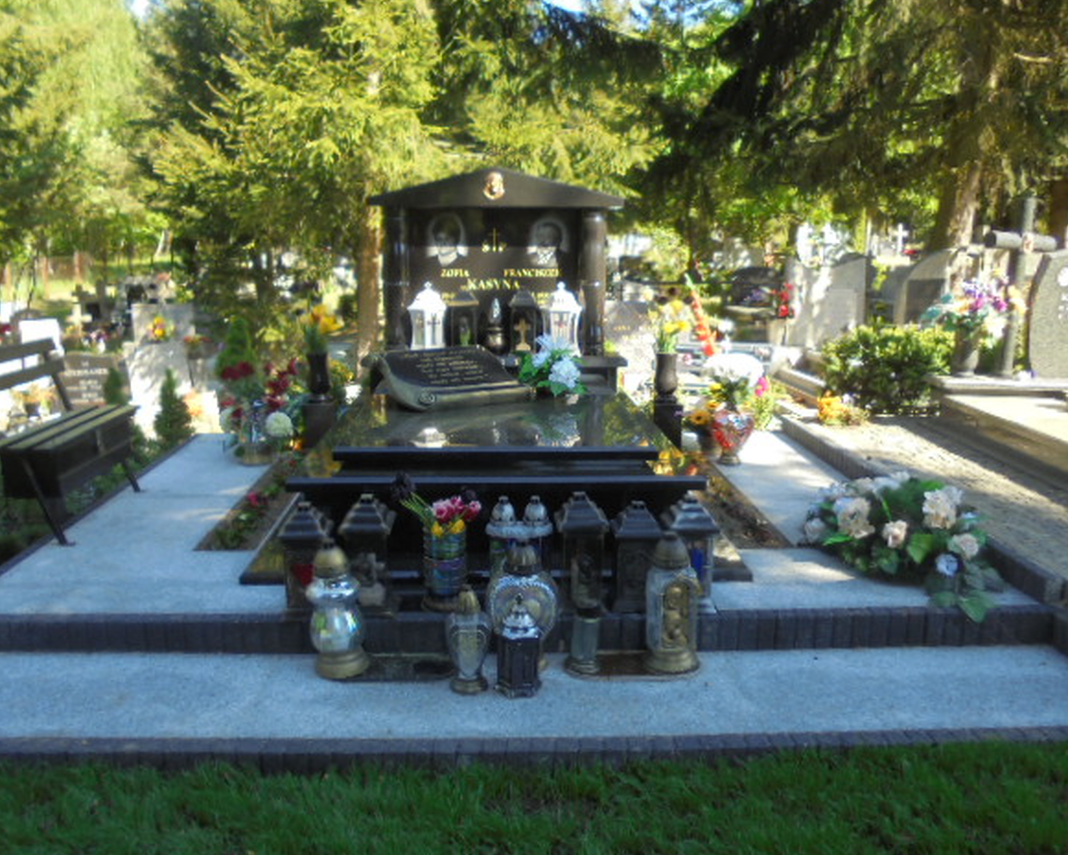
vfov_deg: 51.5
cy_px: 416
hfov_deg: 62.2
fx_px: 885
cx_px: 508
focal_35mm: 28
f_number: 3.5
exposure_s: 1/160
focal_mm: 4.6
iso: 100
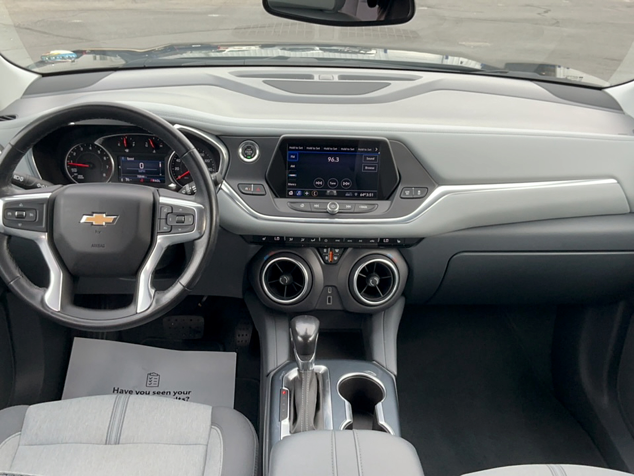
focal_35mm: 30
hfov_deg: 60.0
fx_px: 549
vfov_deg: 46.8
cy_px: 238
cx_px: 317
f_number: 1.8
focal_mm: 3
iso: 32
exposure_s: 1/120
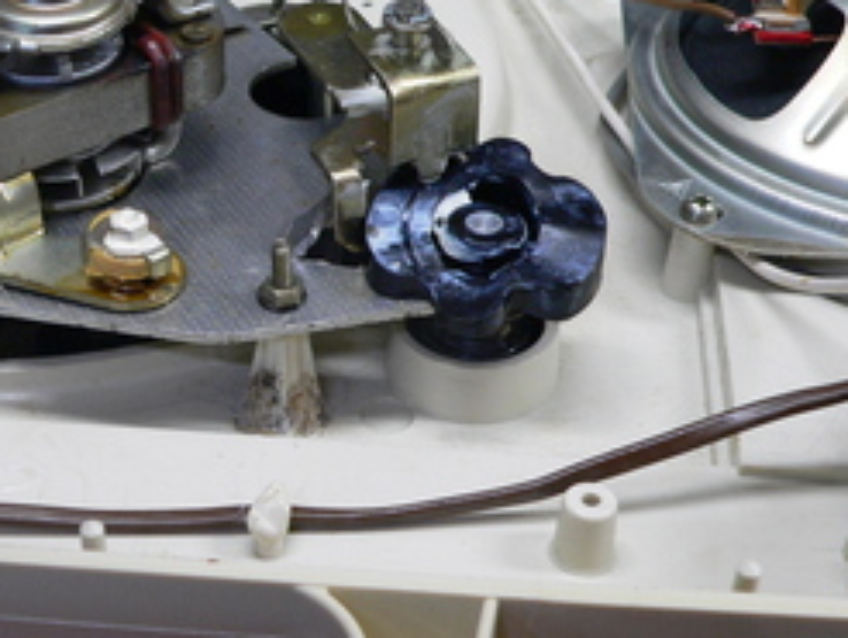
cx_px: 207
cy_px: 416
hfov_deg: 26.0
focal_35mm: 74
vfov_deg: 19.9
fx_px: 1815
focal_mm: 7.9
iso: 200
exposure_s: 1/30
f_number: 2.8
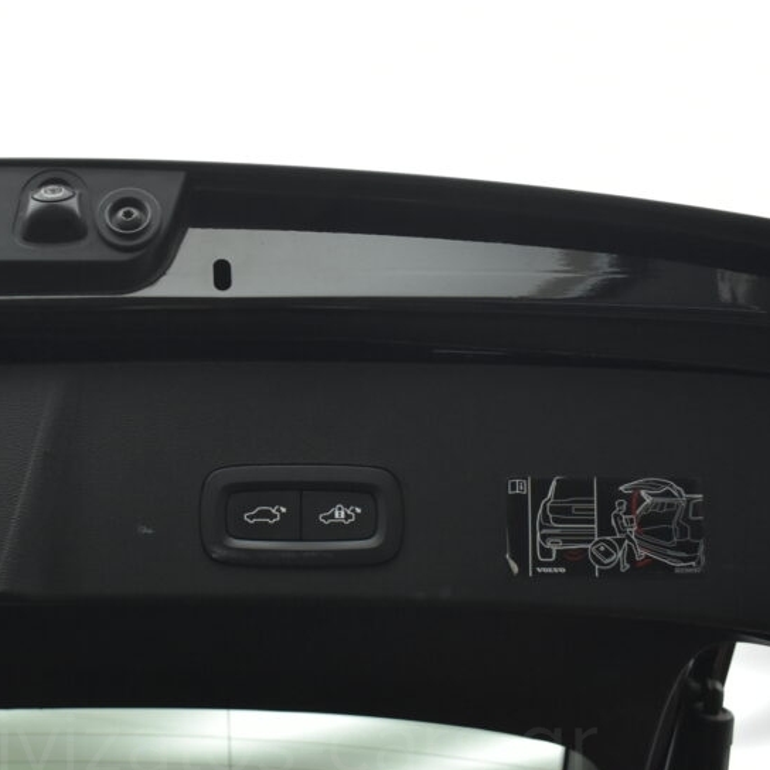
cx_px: 212
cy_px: 333
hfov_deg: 34.7
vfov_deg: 35.3
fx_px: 1208
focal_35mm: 48
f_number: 3.5
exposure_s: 1/160
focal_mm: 20
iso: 1600
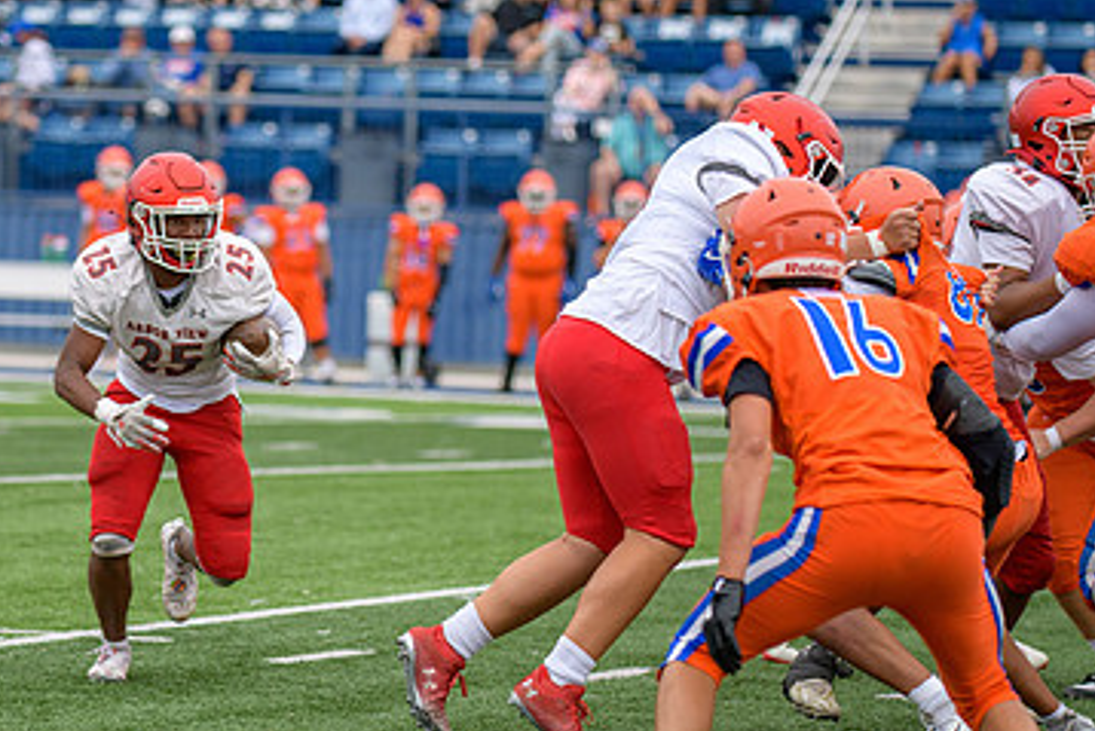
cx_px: 275
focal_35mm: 235
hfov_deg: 8.7
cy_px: 366
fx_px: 7150
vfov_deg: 5.9
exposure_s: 1/800
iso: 250
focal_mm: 145
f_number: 2.8
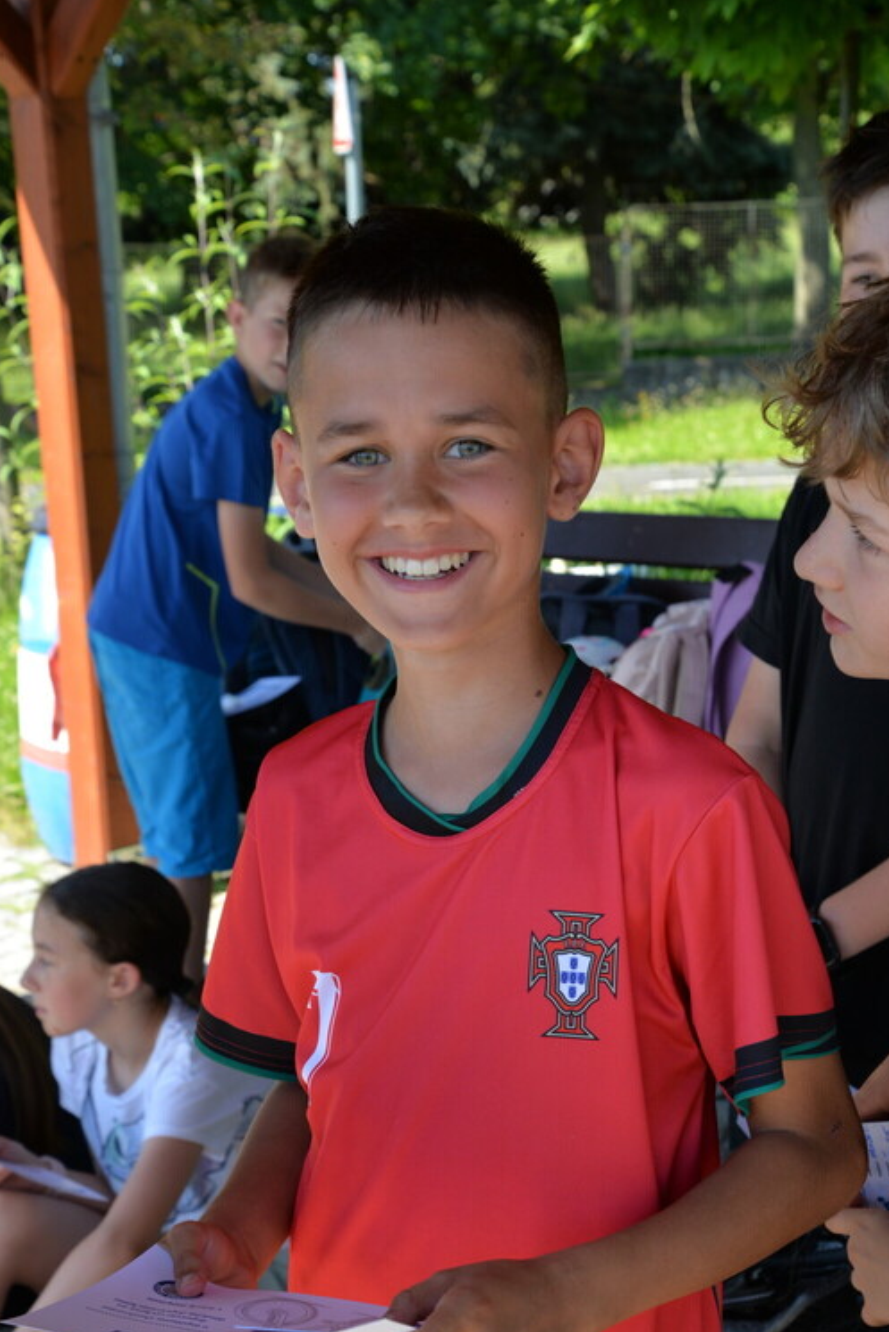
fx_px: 2480
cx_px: 473
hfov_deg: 20.3
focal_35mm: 67
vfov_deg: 29.9
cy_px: 839
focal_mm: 52
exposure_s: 1/200
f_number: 7.1
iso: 400
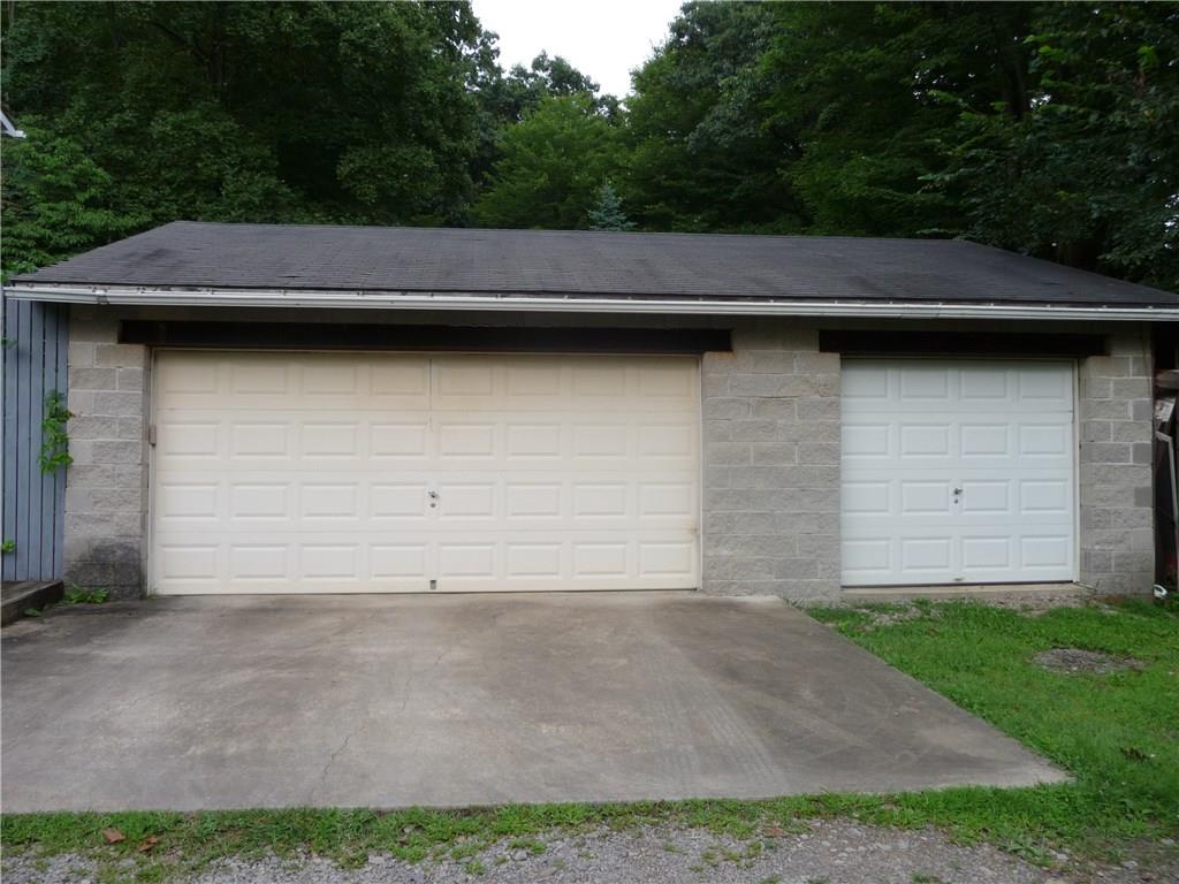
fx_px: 1022
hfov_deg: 60.0
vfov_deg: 46.8
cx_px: 590
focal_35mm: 30
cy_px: 442
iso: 100
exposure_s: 1/160
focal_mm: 5
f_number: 3.4
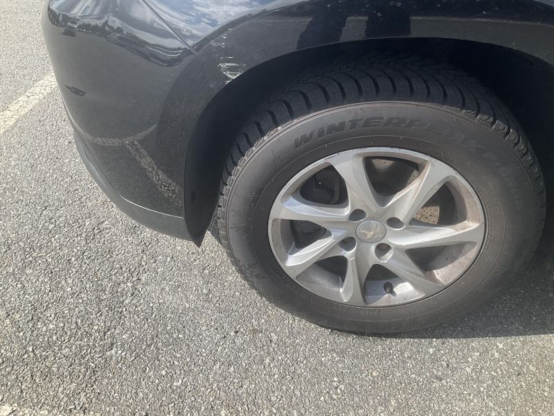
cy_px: 208
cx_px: 277
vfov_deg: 48.2
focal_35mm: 29
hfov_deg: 61.7
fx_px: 464
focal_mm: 3
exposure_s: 1/1098
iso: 25
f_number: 1.8
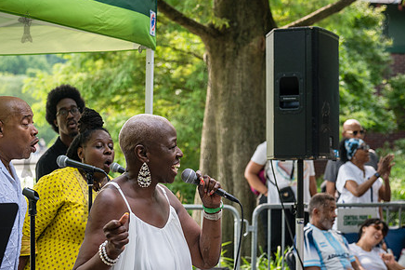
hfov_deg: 20.2
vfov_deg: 13.5
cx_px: 205
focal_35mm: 101
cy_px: 161
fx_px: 1135
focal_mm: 76
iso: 640
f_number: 4
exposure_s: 1/500
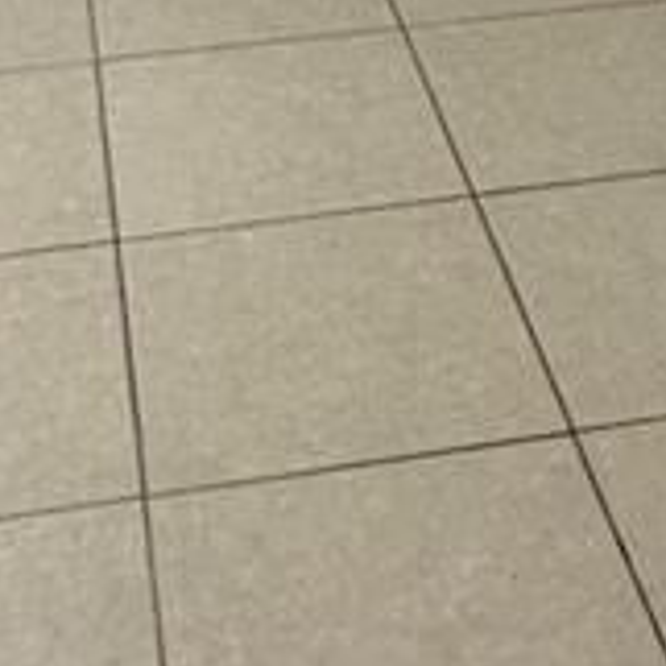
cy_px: -480
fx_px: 2003
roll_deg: -0.3
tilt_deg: -13.1
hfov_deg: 18.8
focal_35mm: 92
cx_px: 426
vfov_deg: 16.3
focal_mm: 2.22
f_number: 2.2
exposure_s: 1/120
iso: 200
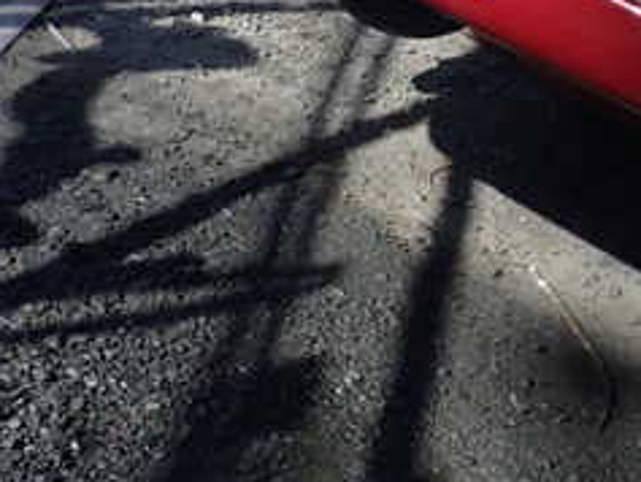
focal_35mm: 81
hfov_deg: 22.1
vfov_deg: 17.5
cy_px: -70
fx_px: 1501
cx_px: 787
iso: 100
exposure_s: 1/500
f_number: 3.2
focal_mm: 5.79
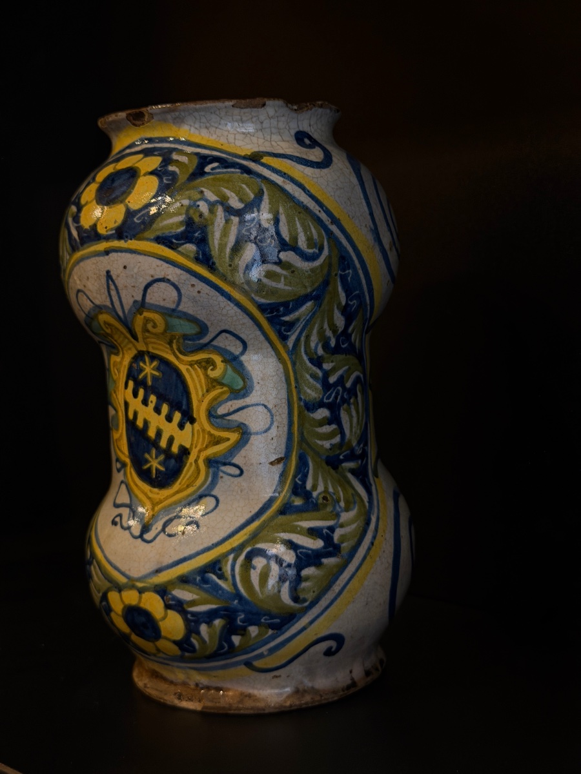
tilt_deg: -6.8
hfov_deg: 30.3
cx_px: 290
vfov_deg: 39.7
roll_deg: +1.1
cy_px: 387
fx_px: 1074
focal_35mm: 48
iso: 200
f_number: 1.78
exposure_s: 1/50
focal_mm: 6.76
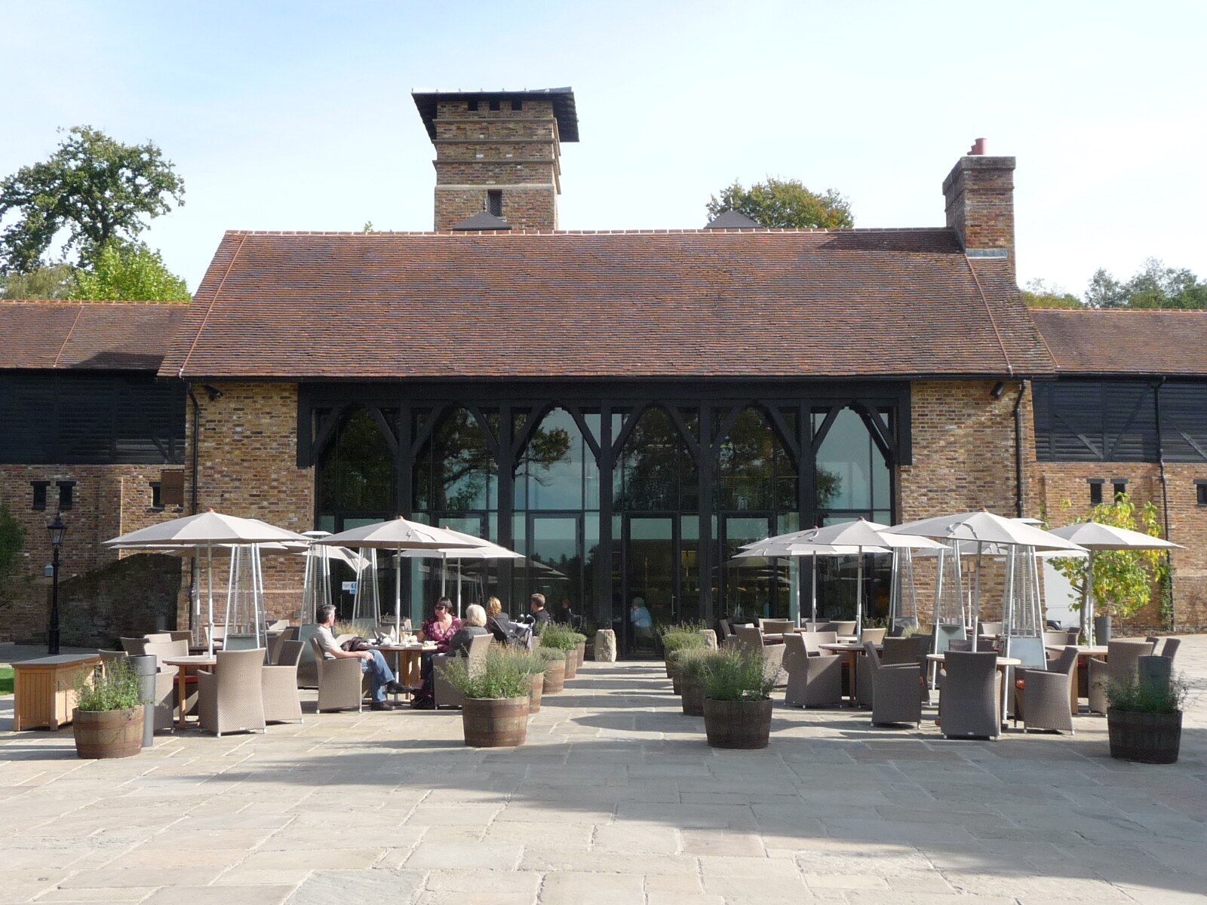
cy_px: 452
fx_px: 1499
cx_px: 604
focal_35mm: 43
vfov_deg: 33.6
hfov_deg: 43.9
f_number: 3.3
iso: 100
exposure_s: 1/500
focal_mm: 4.7
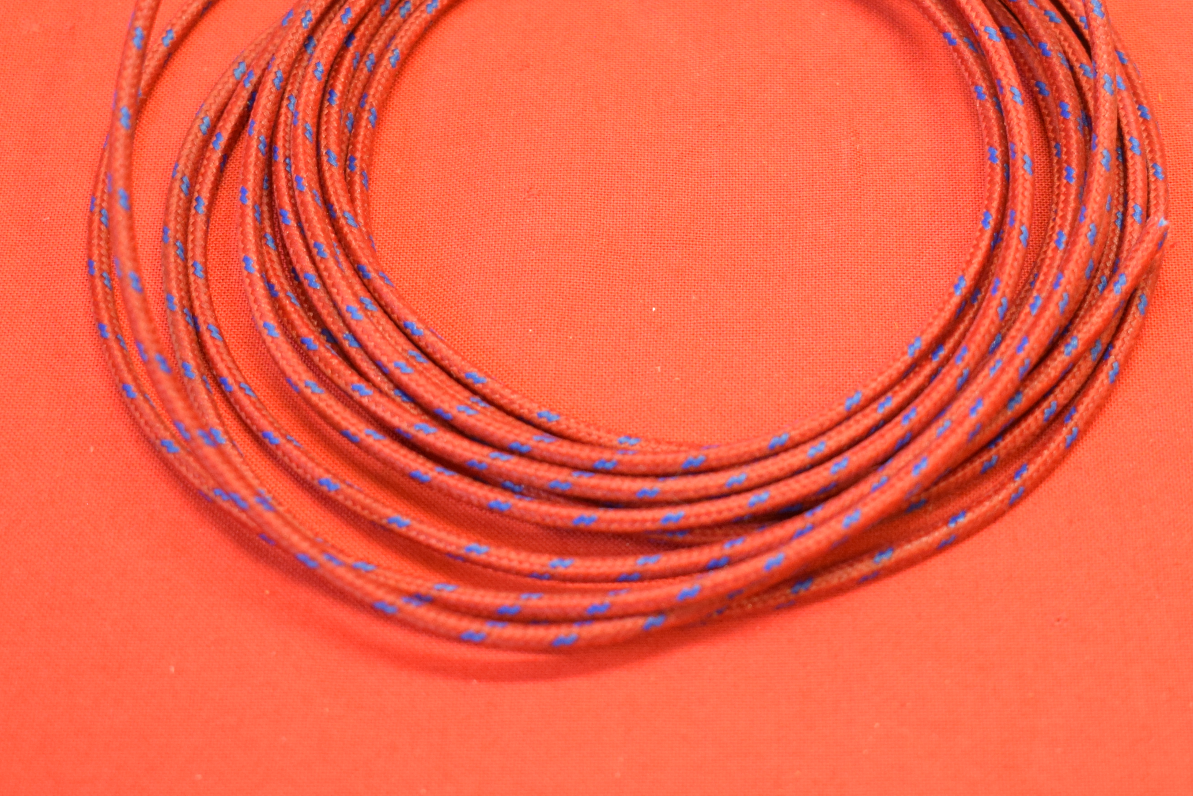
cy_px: 267
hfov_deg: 24.7
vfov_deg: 16.6
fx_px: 2718
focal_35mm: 82
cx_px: 709
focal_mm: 32
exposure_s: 1/60
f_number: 5
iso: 1250
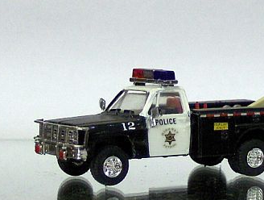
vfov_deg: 19.5
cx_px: 175
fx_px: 581
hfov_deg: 25.5
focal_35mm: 76
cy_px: 81
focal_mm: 11.3
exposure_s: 1/64.4
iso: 200
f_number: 3.2
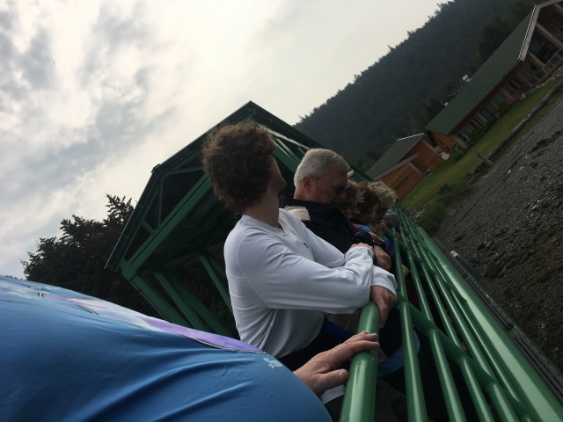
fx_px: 472
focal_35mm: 29
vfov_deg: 48.2
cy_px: 211
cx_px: 282
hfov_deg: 61.7
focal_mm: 4.15
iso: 25
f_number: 2.2
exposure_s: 1/4274
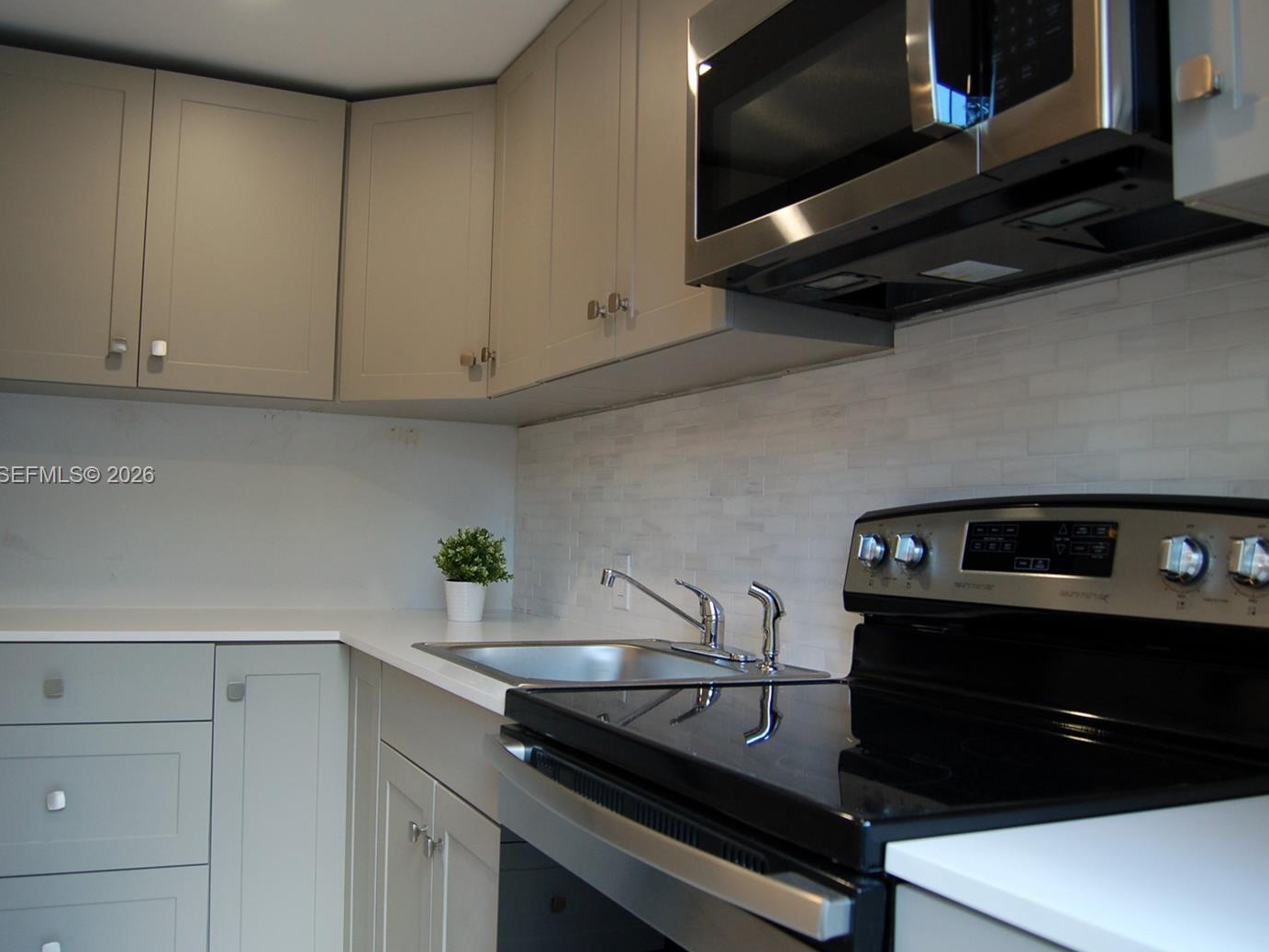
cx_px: 603
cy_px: 477
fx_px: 1100
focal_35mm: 30
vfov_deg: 46.8
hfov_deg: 59.9
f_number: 4.5
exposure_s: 1/80
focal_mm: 18
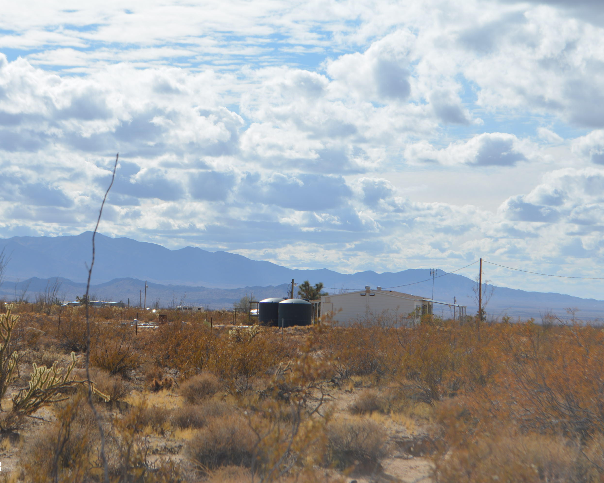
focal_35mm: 94
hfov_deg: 20.5
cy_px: 241
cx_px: 285
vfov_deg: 16.4
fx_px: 1672
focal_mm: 55
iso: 100
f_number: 10
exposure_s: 1/400
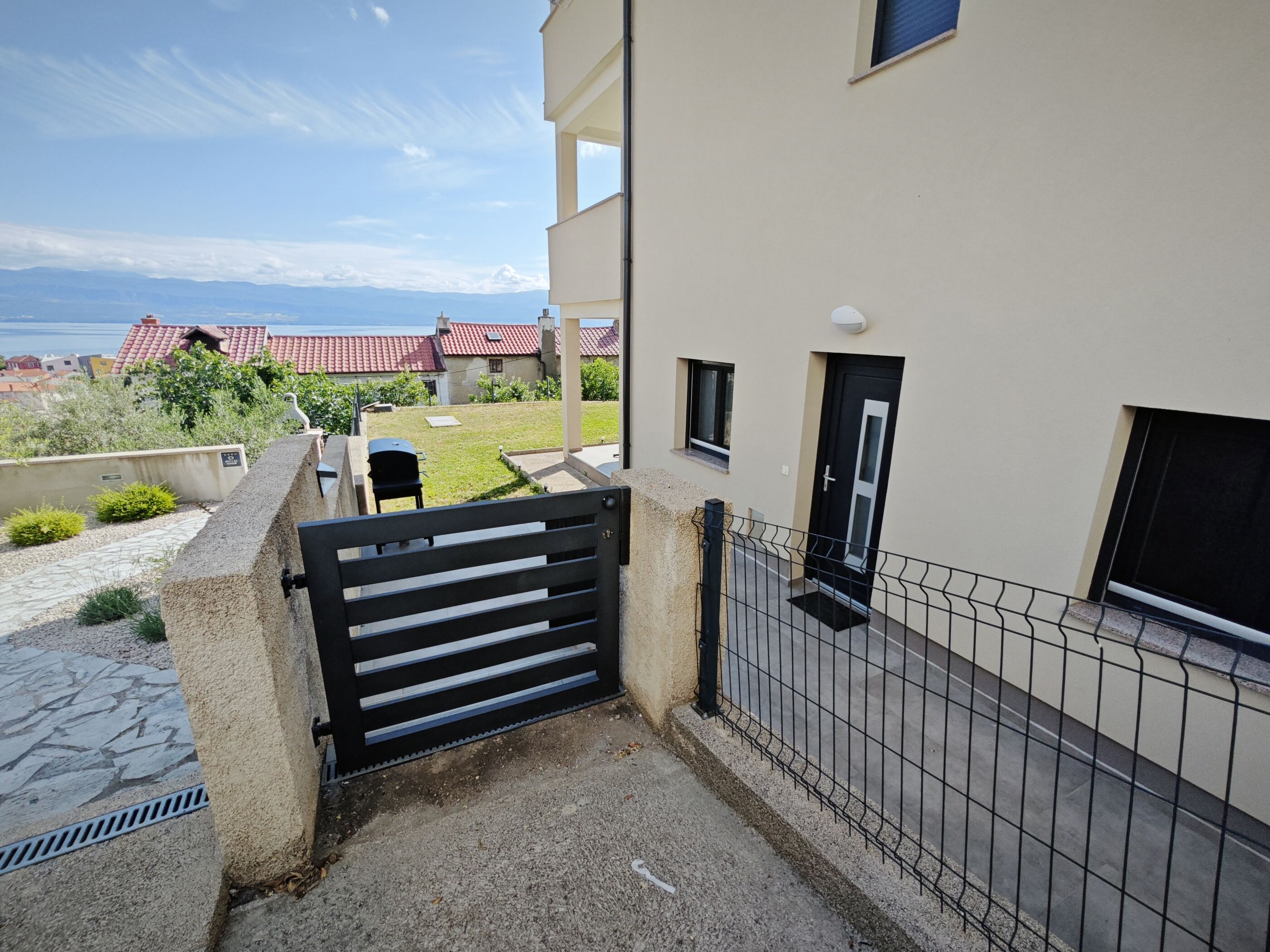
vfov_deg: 81.7
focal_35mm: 15
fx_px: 550
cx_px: 635
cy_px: 476
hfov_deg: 98.2
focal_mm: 1.91
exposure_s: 1/1464
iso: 50
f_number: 2.2
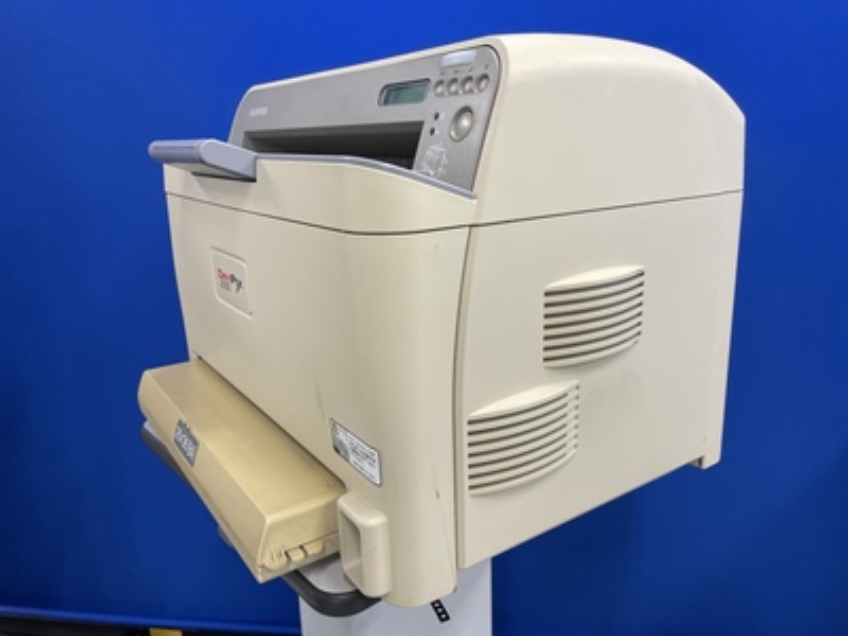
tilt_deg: -15.7
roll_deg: +2.9
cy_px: 318
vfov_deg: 53.1
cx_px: 424
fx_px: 637
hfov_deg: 67.3
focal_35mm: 26
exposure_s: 1/120
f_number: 1.6
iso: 100
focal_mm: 4.2
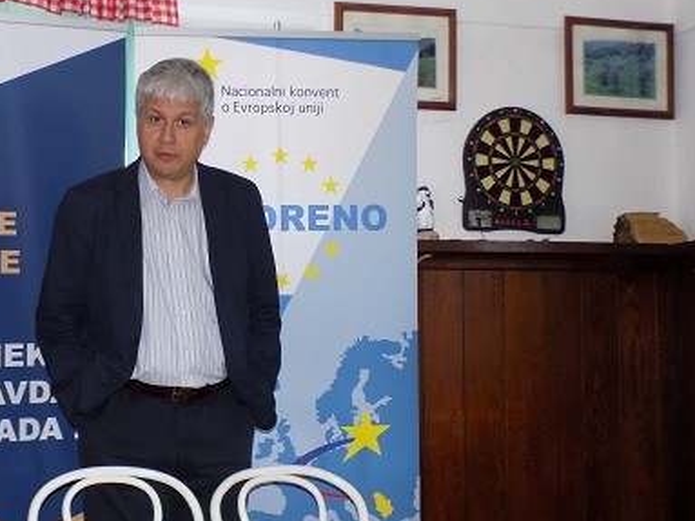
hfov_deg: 32.4
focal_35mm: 58
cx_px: 152
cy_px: 352
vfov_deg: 25.1
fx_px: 1164
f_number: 3.5
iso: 280
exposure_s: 1/30
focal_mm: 6.6
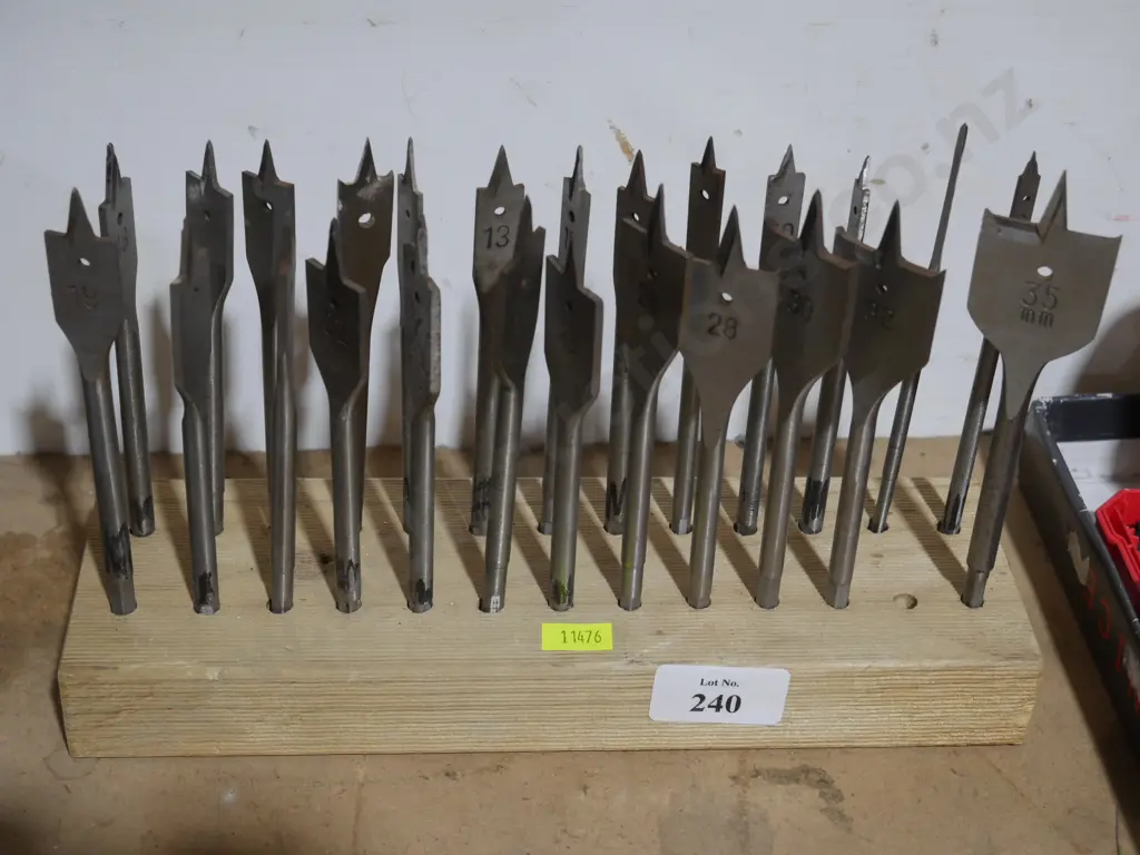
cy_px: 428
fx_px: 1976
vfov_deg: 24.4
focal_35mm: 60
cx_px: 570
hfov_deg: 32.2
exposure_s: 1/60
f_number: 5.4
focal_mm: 30
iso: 1250
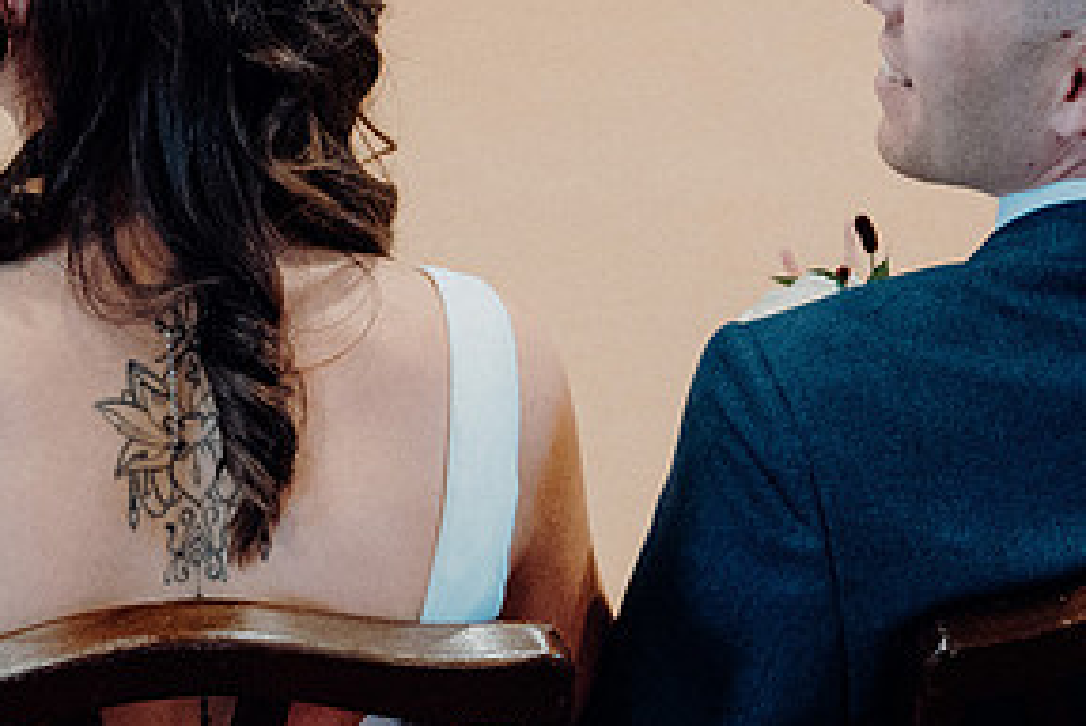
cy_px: 199
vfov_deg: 11.9
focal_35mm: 115
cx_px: 609
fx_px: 3473
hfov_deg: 17.8
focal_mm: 38
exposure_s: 1/160
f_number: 3.5
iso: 4000
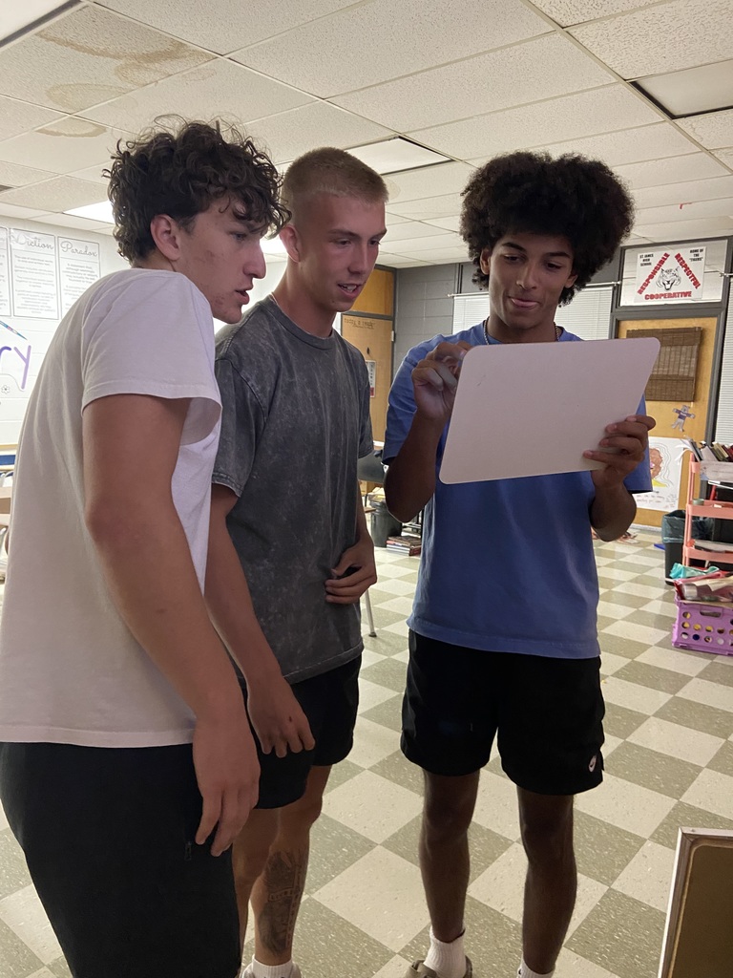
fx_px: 734
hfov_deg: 53.1
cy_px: 489
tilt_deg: -8.7
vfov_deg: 67.3
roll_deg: -1.5
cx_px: 366
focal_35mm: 26
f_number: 1.8
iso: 500
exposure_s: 1/30
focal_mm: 4.25
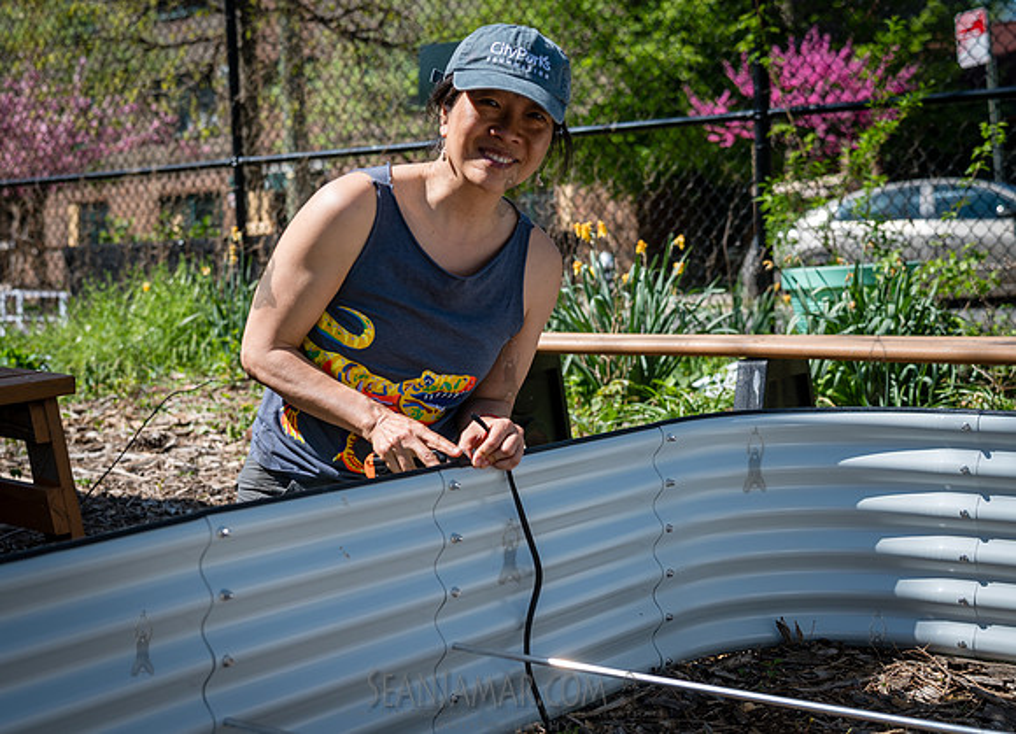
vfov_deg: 25.7
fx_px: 1607
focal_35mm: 55
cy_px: 428
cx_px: 404
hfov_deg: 35.0
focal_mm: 45
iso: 100
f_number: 3.5
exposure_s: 1/800
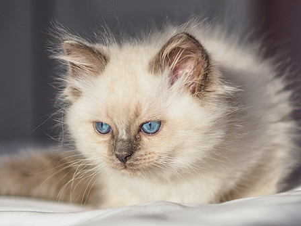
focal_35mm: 177
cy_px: 120
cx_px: 156
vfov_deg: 8.4
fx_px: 1540
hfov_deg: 11.2
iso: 200
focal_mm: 45
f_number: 1.8
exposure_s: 1/640
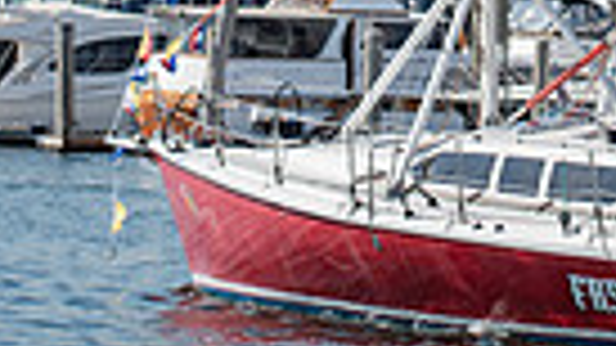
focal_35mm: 362
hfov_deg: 5.9
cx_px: 616
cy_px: -445
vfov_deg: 3.3
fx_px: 5912
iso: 100
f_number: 5.6
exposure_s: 1/400
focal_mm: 70
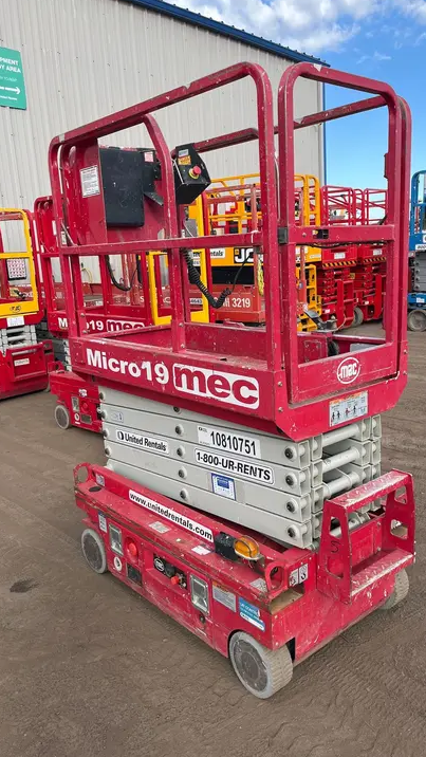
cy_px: 380
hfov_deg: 40.1
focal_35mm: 29
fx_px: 582
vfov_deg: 66.1
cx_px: 237
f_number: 1.6
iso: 50
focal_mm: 5.1
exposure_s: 1/983
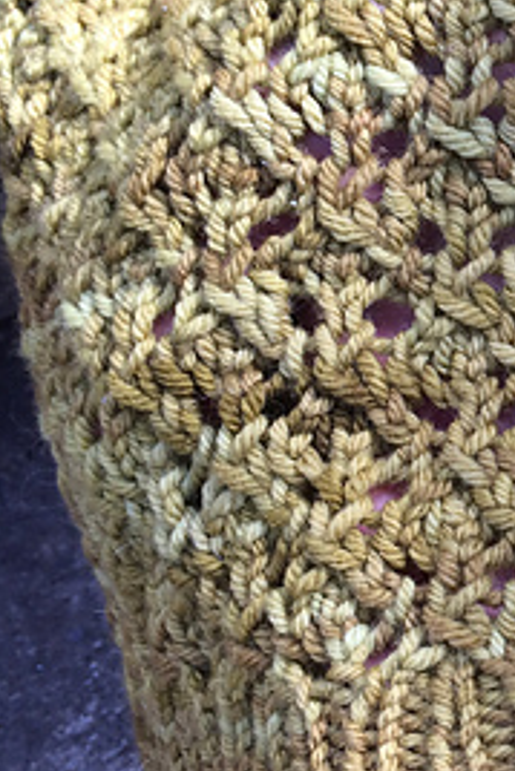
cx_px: 814
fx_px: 1543
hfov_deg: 16.8
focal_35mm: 72
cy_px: 319
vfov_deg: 28.0
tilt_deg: -58.7
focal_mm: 4.15
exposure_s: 1/228
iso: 32
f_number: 2.2
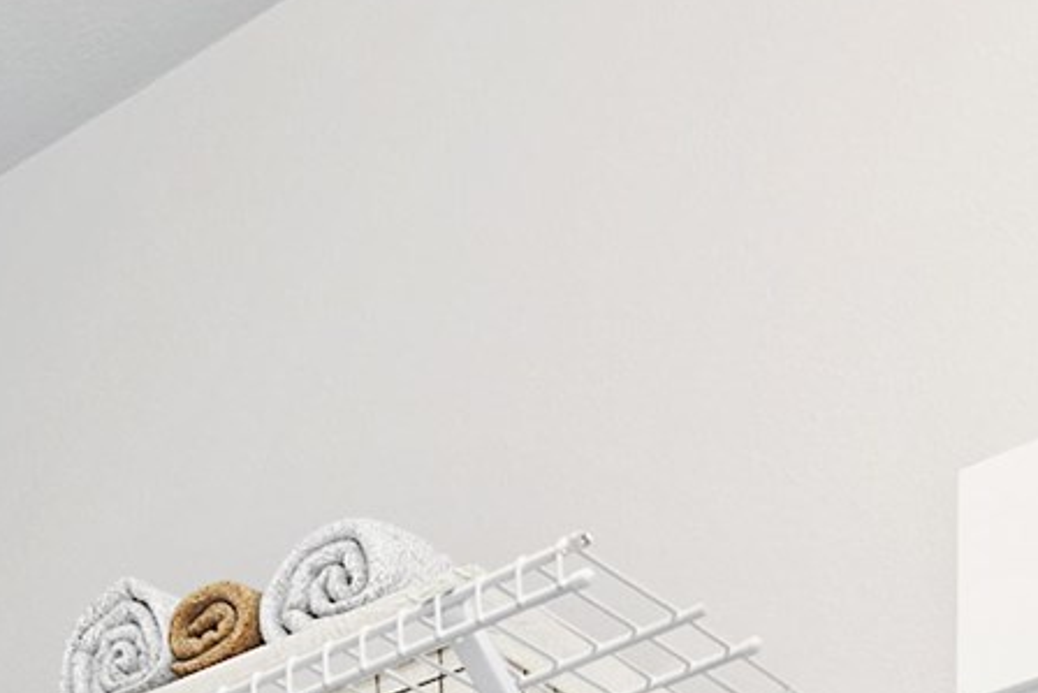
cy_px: 1970
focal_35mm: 96
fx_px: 2769
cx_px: 359
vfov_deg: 10.7
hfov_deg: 21.2
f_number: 8
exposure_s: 1.6
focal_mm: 14
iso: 100
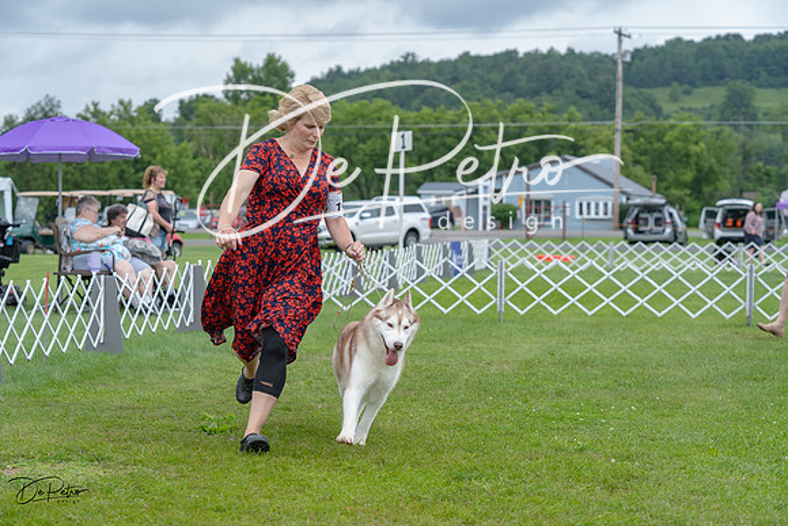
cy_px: 263
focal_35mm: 80
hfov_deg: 25.4
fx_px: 1751
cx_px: 394
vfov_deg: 17.1
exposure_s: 1/1000
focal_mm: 80
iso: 400
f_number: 4.5
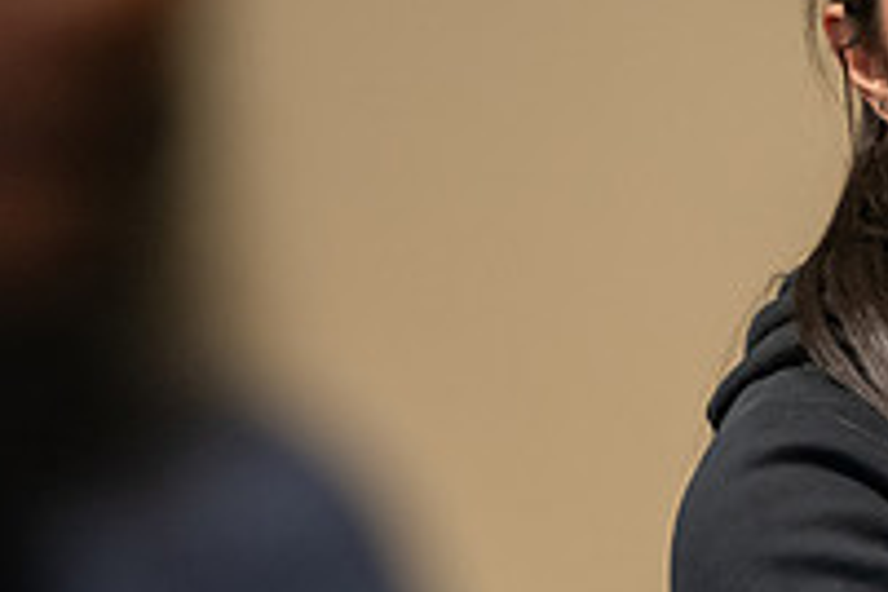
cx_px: 950
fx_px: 12480
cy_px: 250
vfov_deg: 2.7
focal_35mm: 506
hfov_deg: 4.1
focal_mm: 175
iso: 2000
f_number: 2.8
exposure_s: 1/200
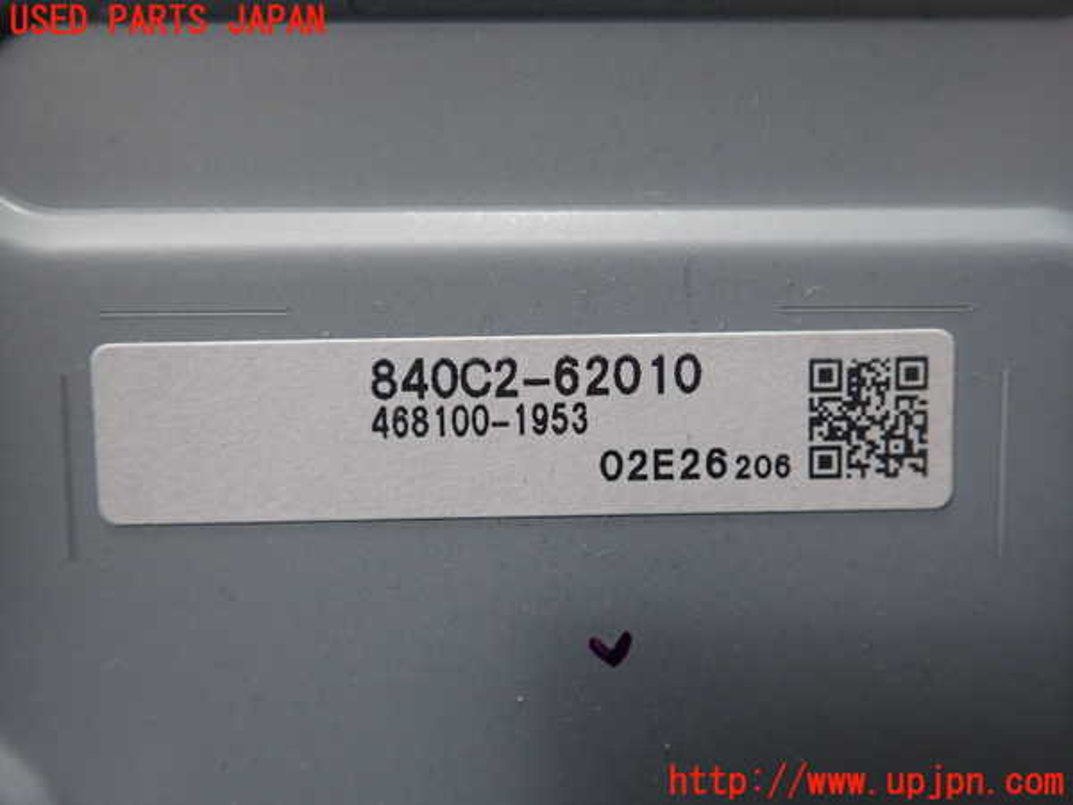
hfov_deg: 60.0
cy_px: 402
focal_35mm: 30
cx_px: 536
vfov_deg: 46.8
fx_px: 930
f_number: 2.3
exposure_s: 1/125
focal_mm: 5.5
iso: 320
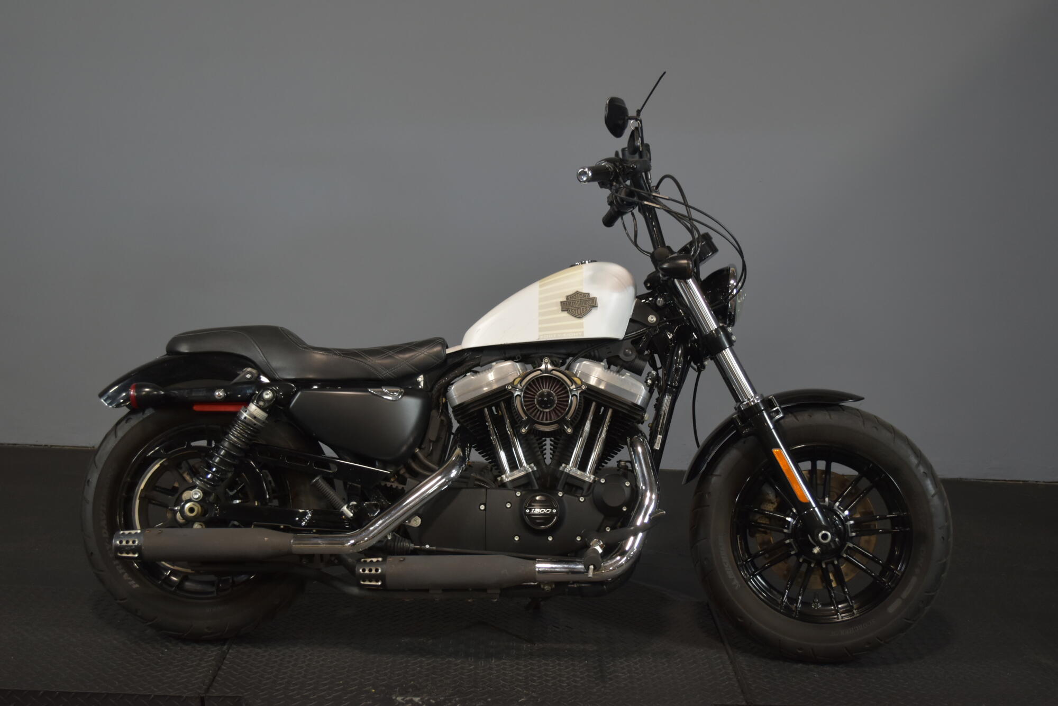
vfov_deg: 30.9
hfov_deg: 44.9
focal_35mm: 44
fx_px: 1279
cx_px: 529
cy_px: 353
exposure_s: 1/30
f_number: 4.5
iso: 640
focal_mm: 29
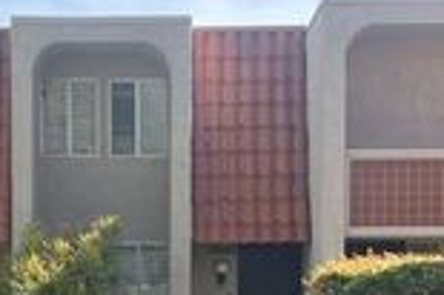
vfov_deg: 12.0
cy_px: 306
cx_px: 155
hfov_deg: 18.2
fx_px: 1380
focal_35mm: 112
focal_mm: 5.7
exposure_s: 1/1124
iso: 50
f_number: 1.5
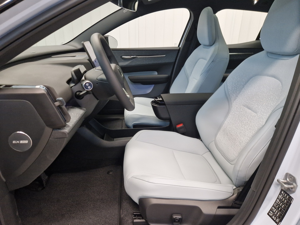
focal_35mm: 23
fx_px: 199
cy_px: 112
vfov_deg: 58.9
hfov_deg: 73.9
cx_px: 150
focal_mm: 5.4
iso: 50
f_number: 1.8
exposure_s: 1/100
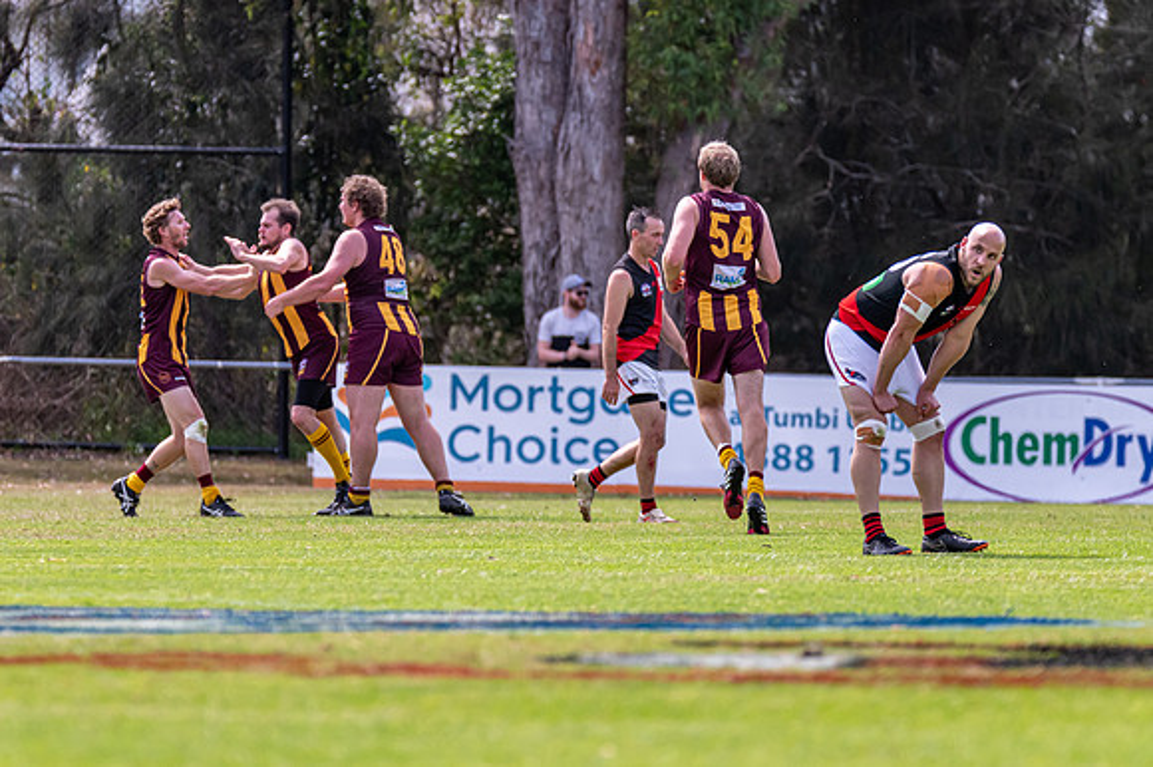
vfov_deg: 2.5
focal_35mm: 553
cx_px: 427
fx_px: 17704
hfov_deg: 3.7
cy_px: 307
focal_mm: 350
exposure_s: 1/1600
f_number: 6.3
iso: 800
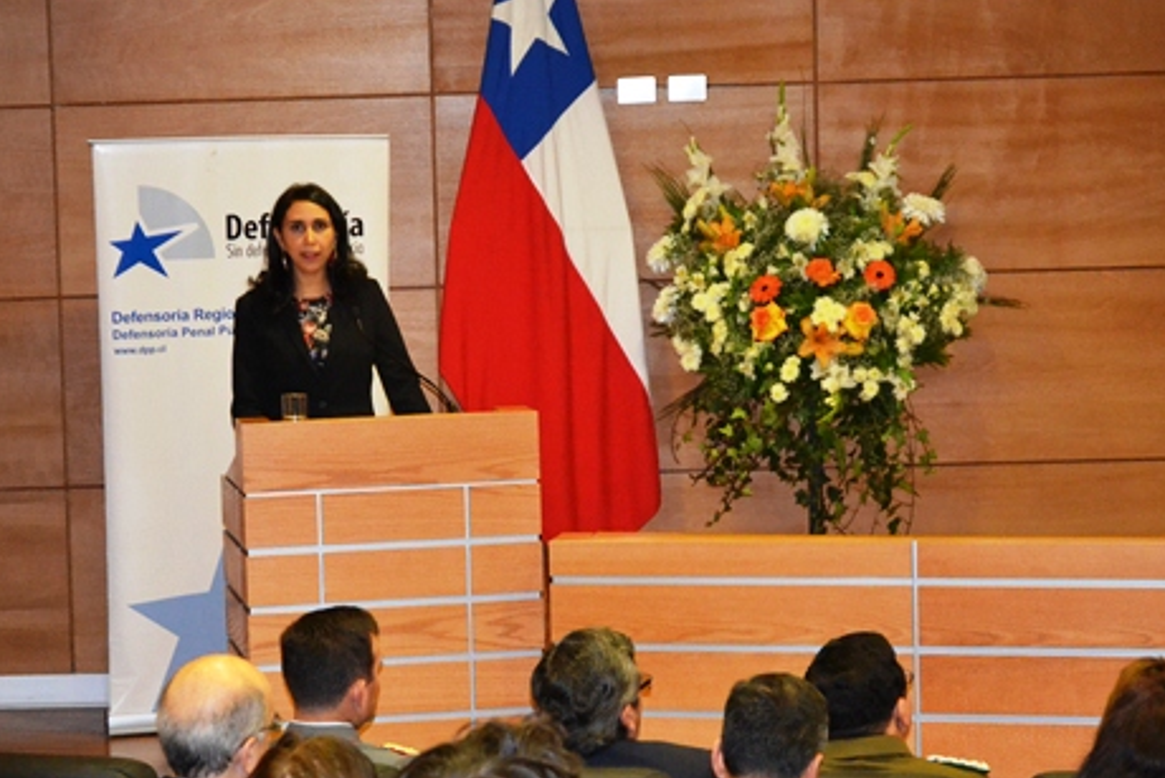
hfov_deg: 18.9
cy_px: 438
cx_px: 436
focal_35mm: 108
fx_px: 3485
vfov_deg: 12.7
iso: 3200
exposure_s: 1/60
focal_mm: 55
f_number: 5.6
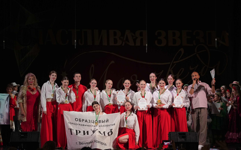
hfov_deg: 21.9
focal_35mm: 95
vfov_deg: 13.8
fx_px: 624
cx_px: 120
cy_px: 74
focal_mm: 93
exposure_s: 1/250
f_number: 2.8
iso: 1600
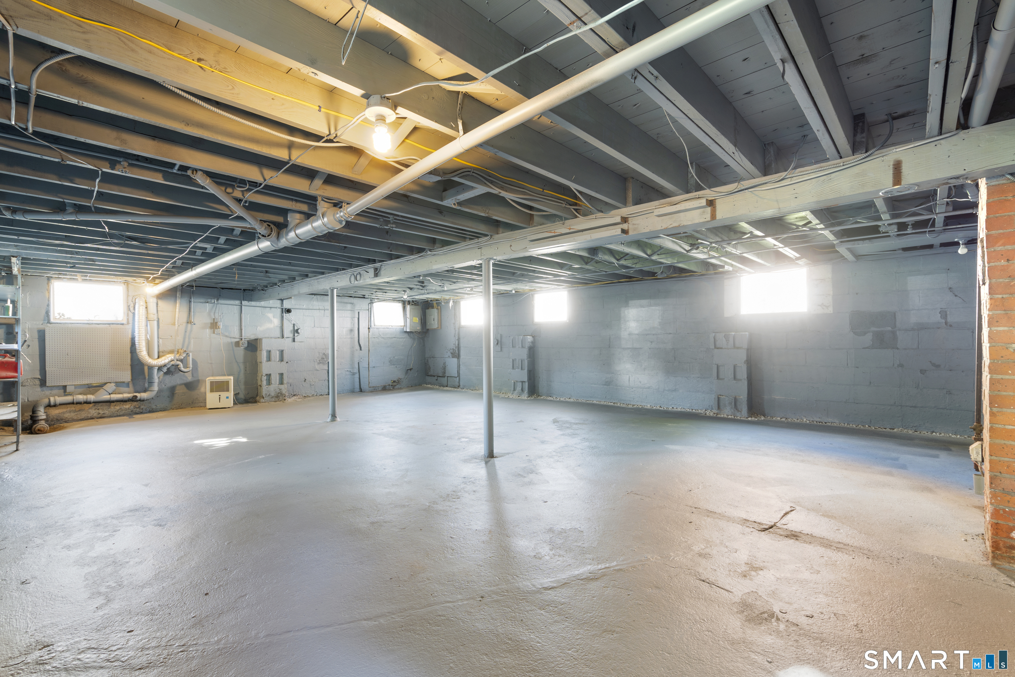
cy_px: 338
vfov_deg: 73.7
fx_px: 451
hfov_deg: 96.7
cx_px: 508
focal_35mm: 16
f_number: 9
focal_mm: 16
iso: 250
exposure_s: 6
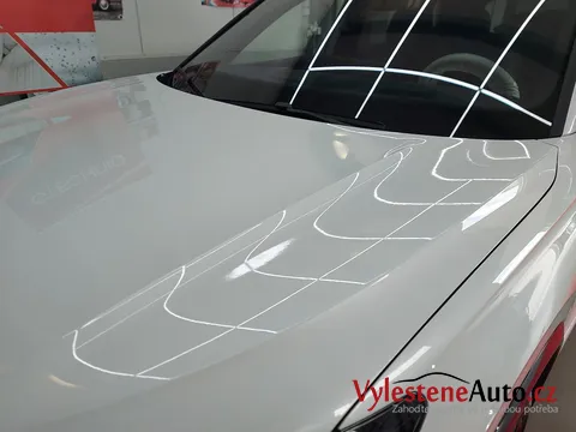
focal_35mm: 24
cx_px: 288
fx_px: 399
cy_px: 216
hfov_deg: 71.6
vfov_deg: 56.8
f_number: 1.8
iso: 32
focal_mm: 5.23
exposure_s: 1/100
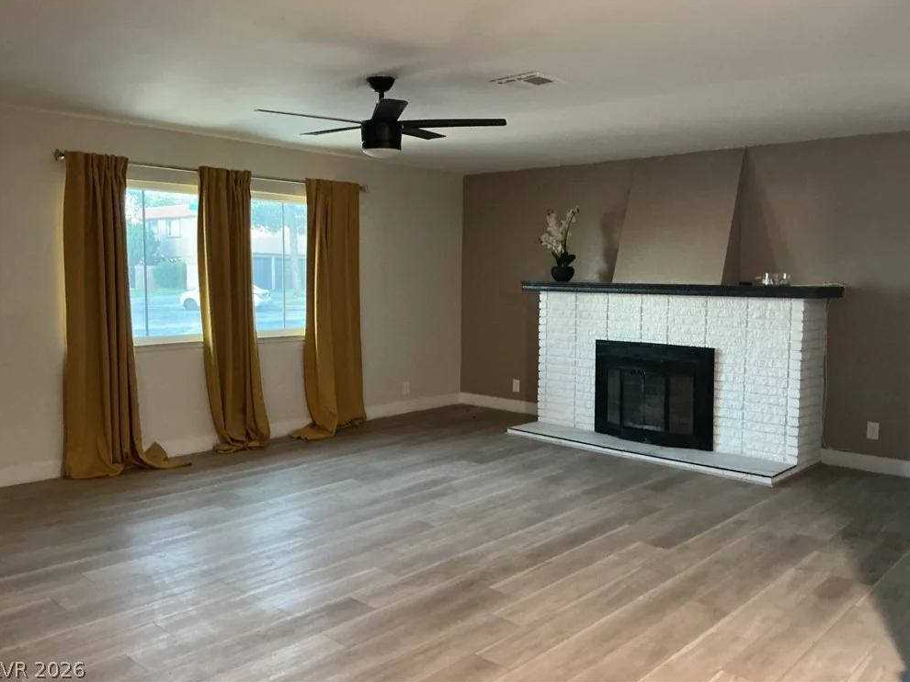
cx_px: 455
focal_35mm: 30
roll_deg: -0.1
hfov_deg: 60.0
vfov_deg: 46.8
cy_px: 332
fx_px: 788
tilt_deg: -3.0
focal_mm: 3
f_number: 1.8
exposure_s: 1/30
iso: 400
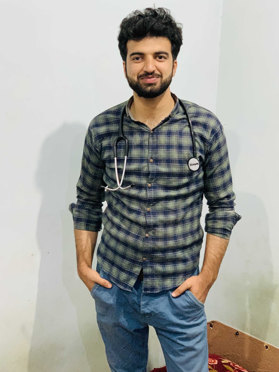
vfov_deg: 33.2
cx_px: 149
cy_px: 186
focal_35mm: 58
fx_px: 623
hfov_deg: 25.2
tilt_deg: -8.6
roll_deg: -1.6
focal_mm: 6
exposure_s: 1/40
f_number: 2.4
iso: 500
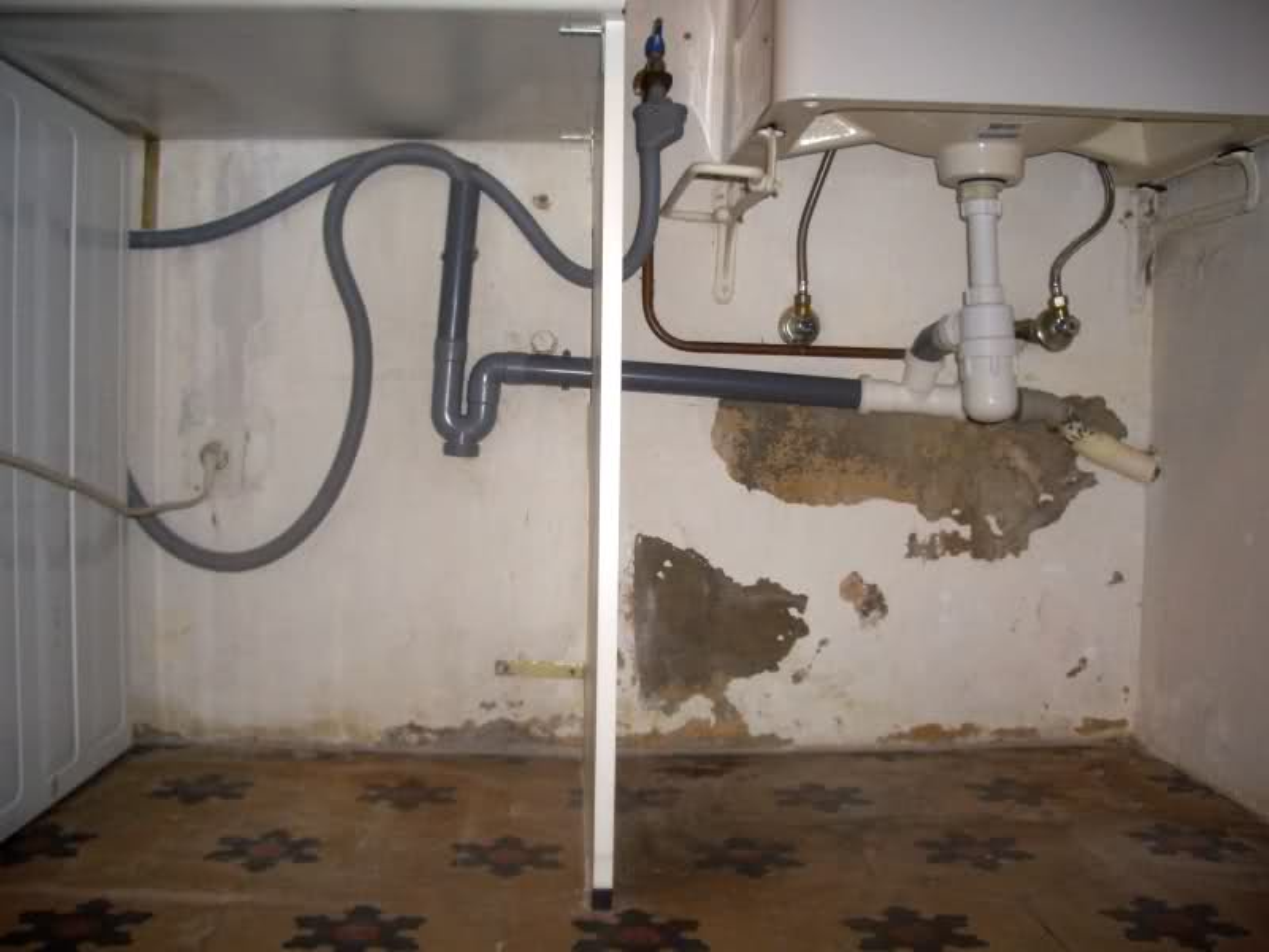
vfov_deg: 40.7
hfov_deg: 52.6
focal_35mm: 35
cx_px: 634
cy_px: 476
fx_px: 1283
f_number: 2.6
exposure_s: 1/60
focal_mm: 5.8
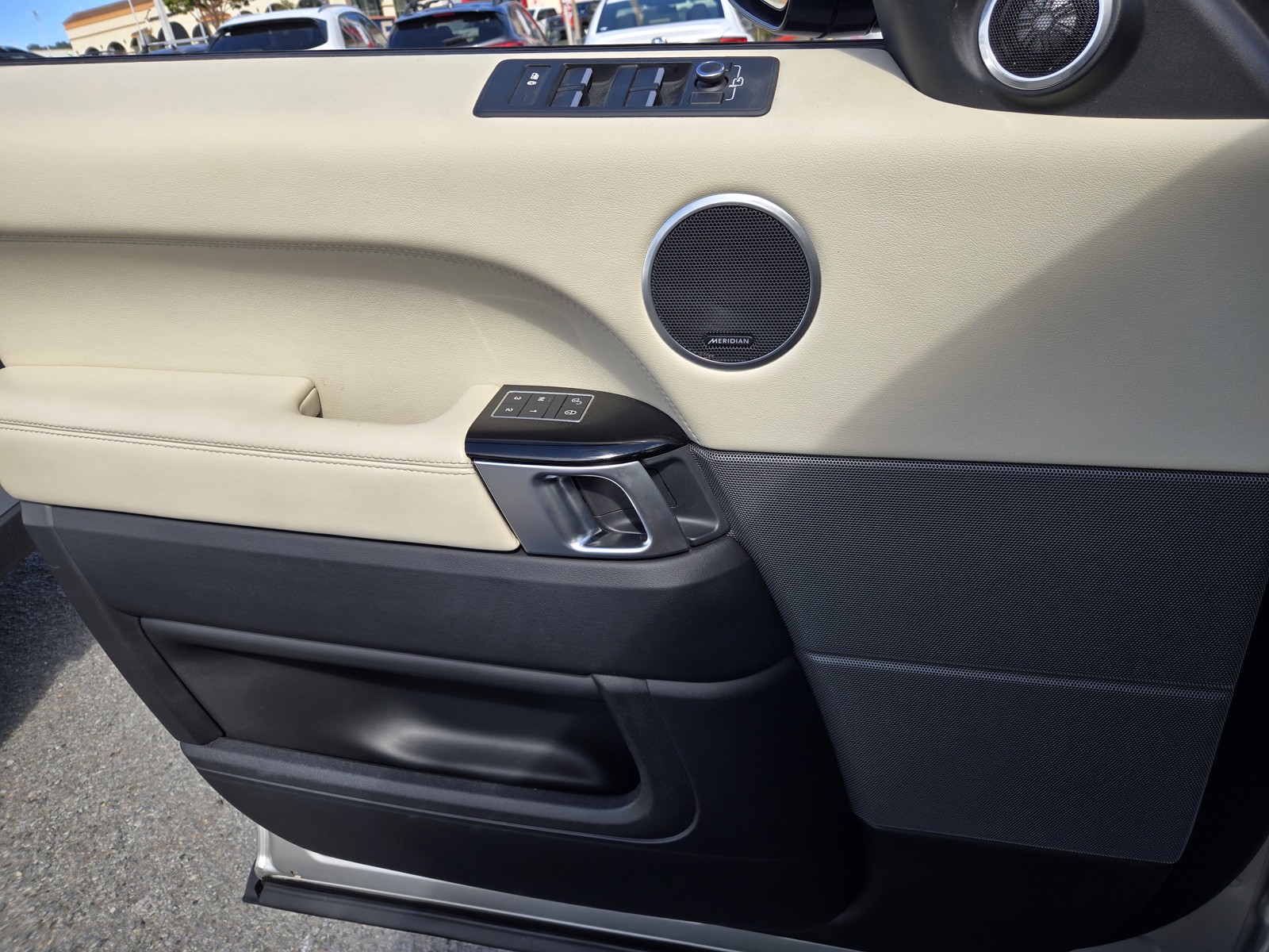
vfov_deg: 58.9
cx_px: 634
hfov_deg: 73.9
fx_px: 843
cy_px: 476
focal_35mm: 23
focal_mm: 5.4
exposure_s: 1/816
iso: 25
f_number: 1.8
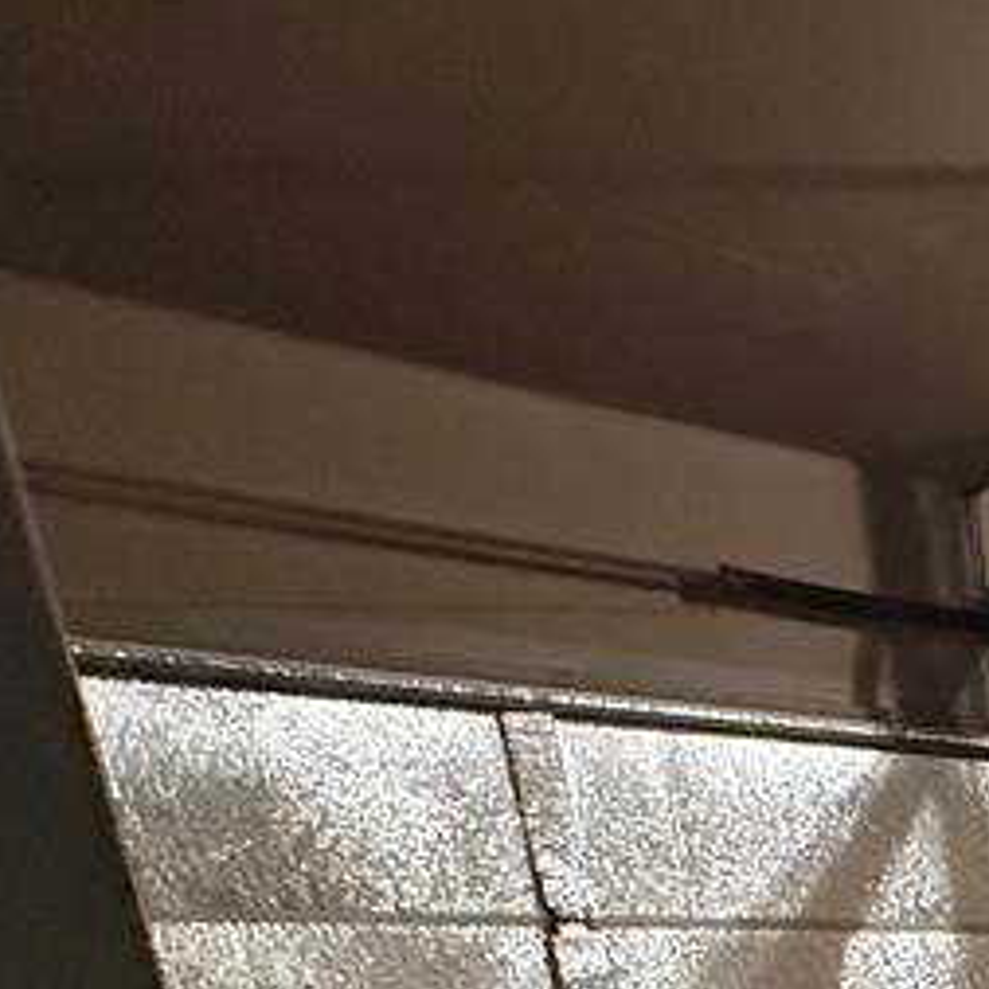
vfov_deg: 26.6
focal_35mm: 50
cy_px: 1399
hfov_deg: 19.4
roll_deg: -0.3
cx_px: 1966
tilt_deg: -14.0
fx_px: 1616
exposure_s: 1/60
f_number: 2.2
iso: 1250
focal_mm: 2.22
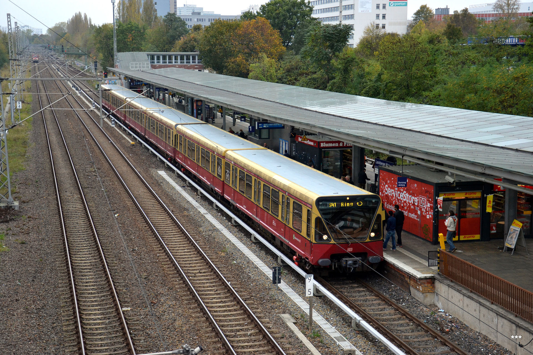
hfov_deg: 31.9
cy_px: 178
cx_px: 266
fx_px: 933
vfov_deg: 21.6
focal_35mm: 63
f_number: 4.8
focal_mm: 42
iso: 800
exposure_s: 1/500
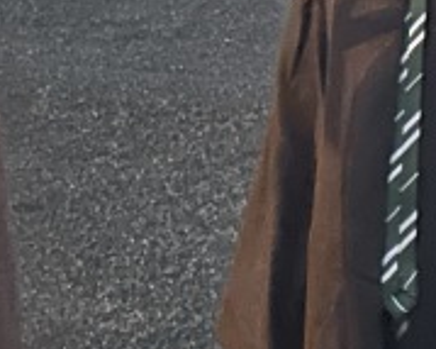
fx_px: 1728
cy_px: -68
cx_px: 300
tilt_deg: -8.0
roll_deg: +0.0
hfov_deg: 14.3
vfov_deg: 11.3
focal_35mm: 134
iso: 2500
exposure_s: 1/15
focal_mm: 6.86
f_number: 1.78
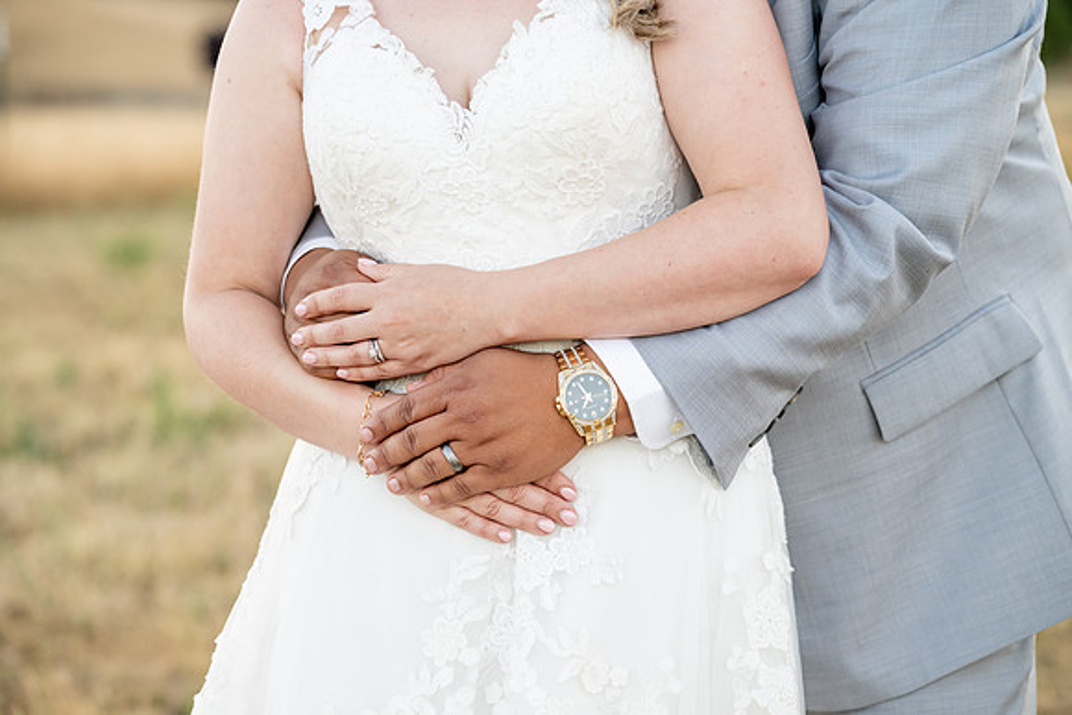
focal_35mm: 110
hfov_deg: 18.6
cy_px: 358
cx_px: 536
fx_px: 3276
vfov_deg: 12.5
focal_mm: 110
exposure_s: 1/400
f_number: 4.5
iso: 1000
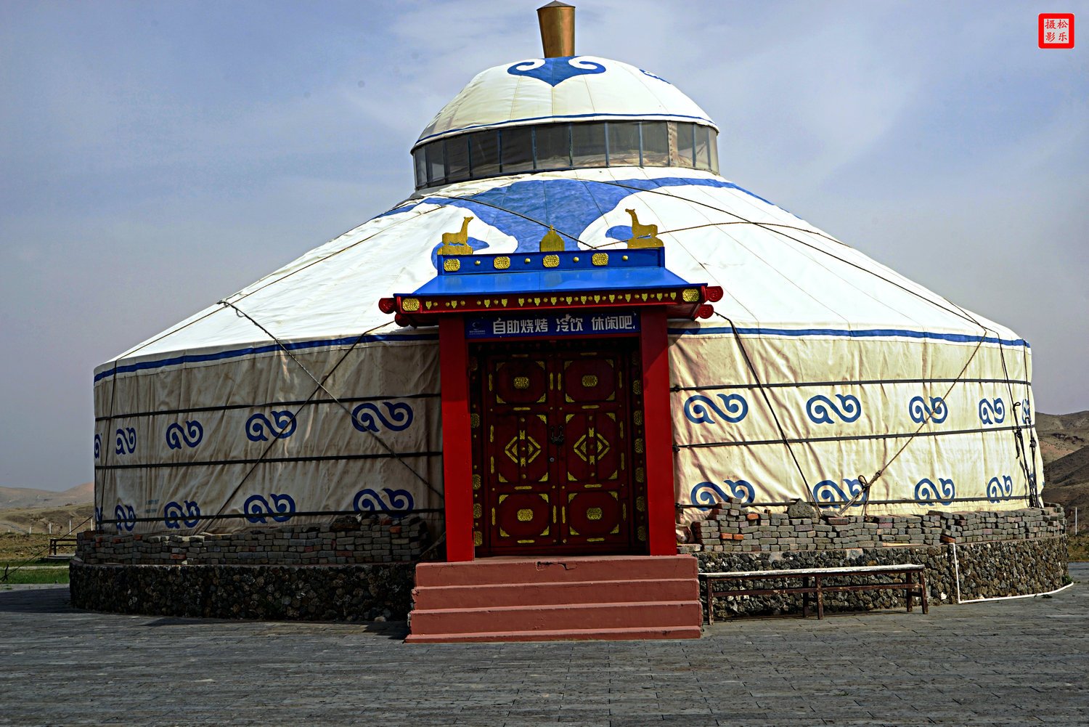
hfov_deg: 32.9
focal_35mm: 61
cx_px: 544
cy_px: 364
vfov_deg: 22.3
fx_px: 1846
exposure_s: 1/125
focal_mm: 61
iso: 100
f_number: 14
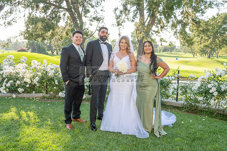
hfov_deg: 58.7
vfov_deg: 41.1
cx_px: 114
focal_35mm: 32
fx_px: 202
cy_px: 76
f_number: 5.6
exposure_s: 1/200
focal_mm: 32
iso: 200
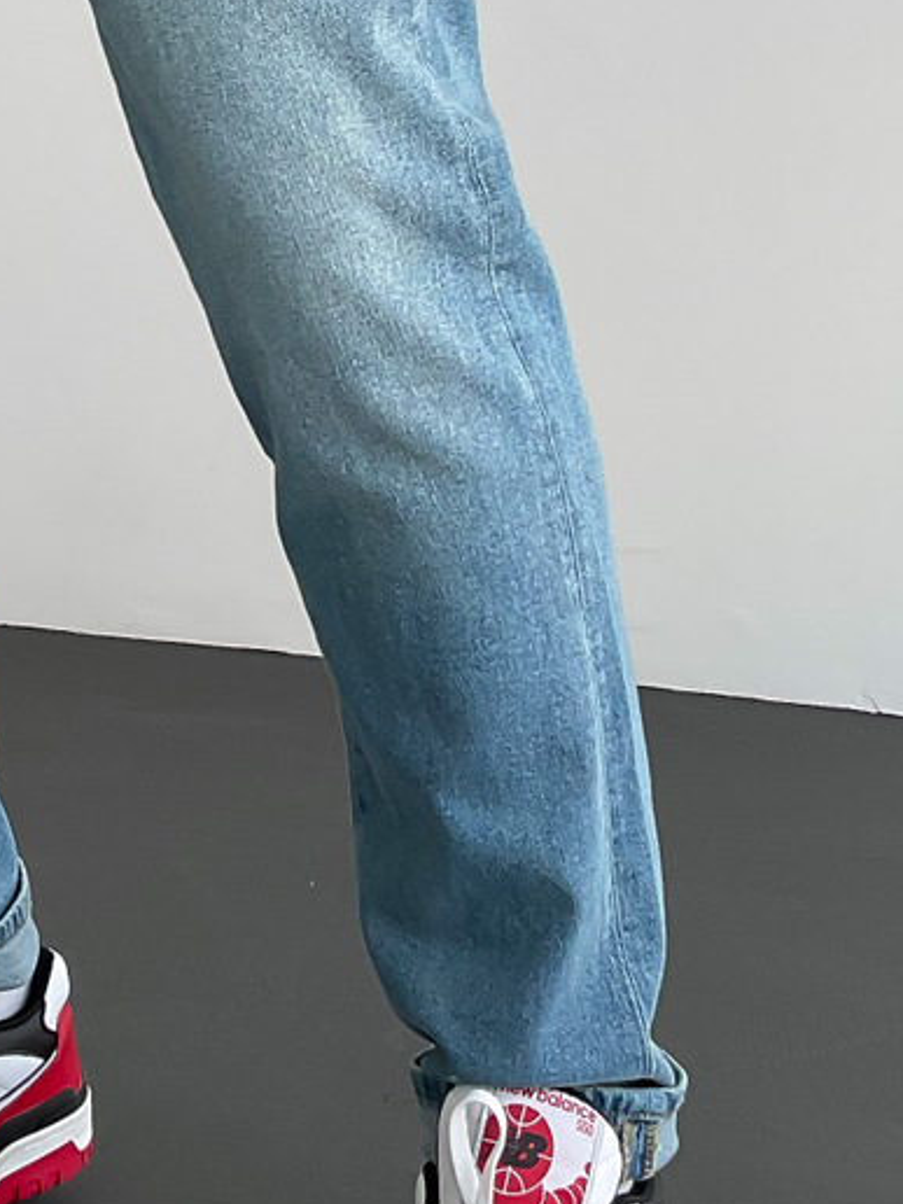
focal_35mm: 90
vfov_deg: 21.4
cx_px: 138
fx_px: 3130
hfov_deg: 16.3
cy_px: 191
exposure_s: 1/125
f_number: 1.8
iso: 16
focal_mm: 3
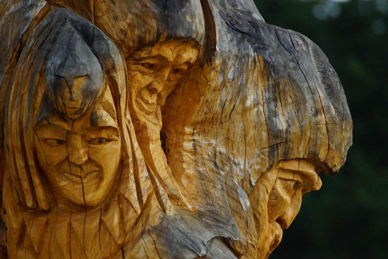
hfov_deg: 4.6
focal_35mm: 450
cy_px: 130
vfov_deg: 3.1
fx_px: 4850
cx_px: 194
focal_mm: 300
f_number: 5.6
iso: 1600
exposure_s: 1/320
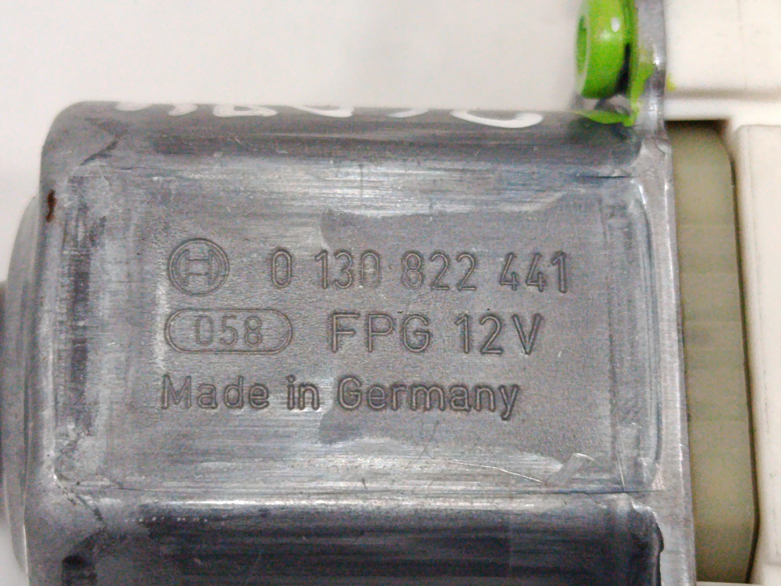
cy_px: 293
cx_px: 390
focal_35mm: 78
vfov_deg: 18.9
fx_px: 1760
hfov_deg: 25.0
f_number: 1.7
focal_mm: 5.24
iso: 708
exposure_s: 1/50
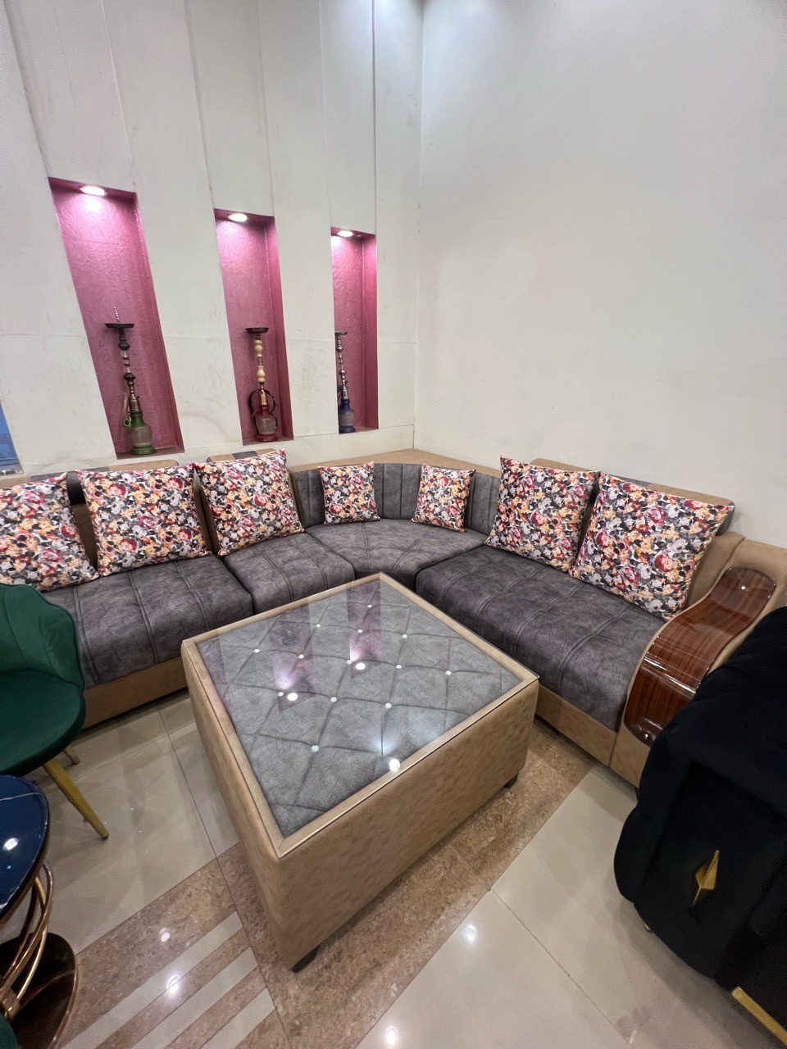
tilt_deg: -20.1
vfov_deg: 106.2
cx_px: 394
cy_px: 524
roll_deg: -1.5
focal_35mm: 13
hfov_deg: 89.9
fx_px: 394
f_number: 1.8
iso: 125
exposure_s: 1/50
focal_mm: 1.57
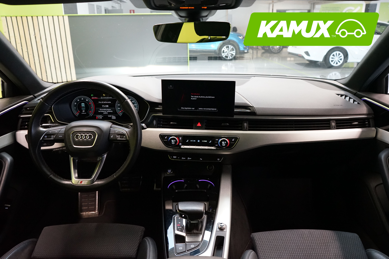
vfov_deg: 46.4
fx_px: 303
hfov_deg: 65.5
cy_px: 130
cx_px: 194
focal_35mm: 28
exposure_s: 1/30
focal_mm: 28
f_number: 6.3
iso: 5000
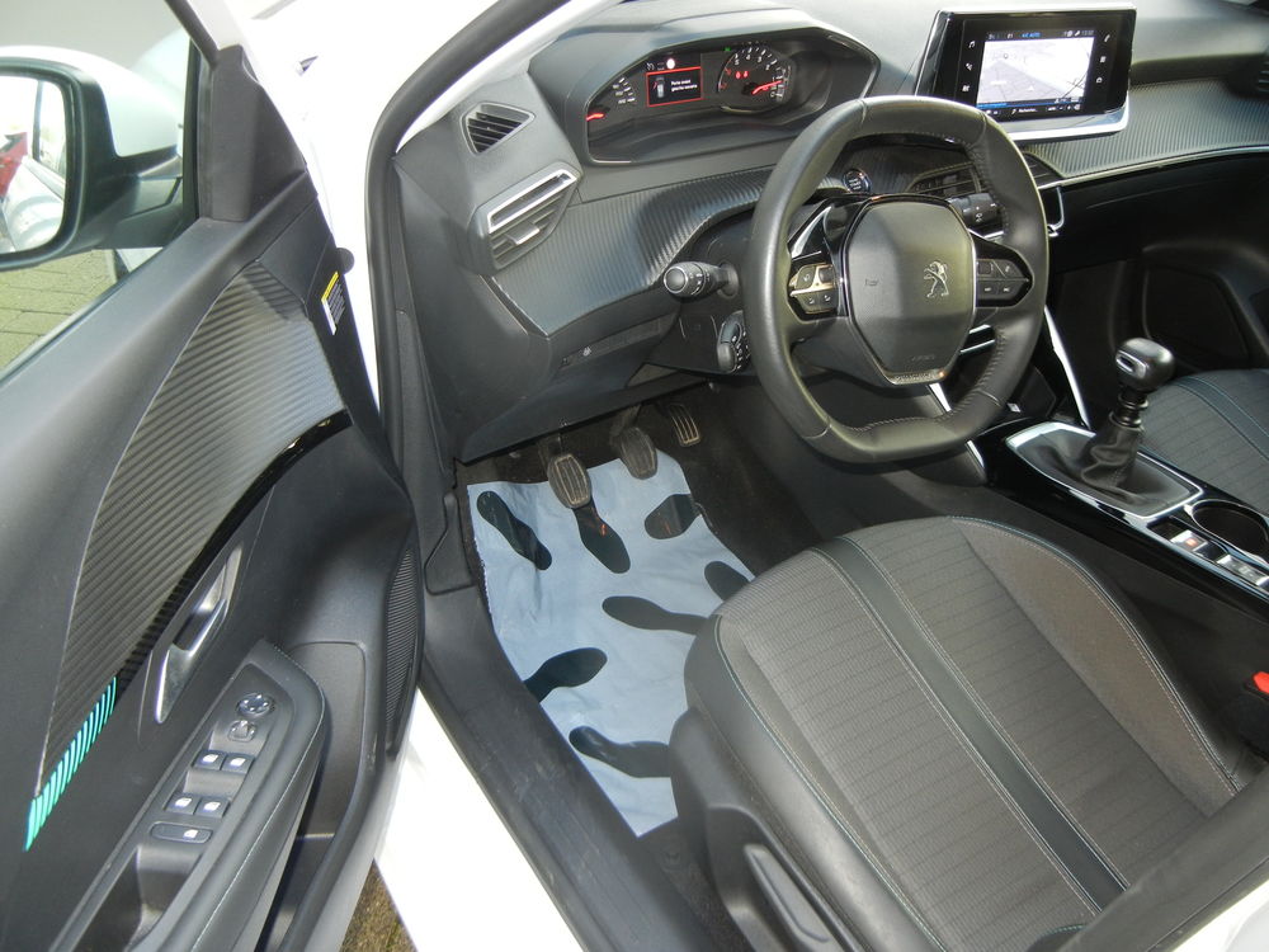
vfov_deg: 46.8
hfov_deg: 60.0
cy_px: 476
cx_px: 634
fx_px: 1100
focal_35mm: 30
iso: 212
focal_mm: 5.4
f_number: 3.5
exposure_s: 1/30
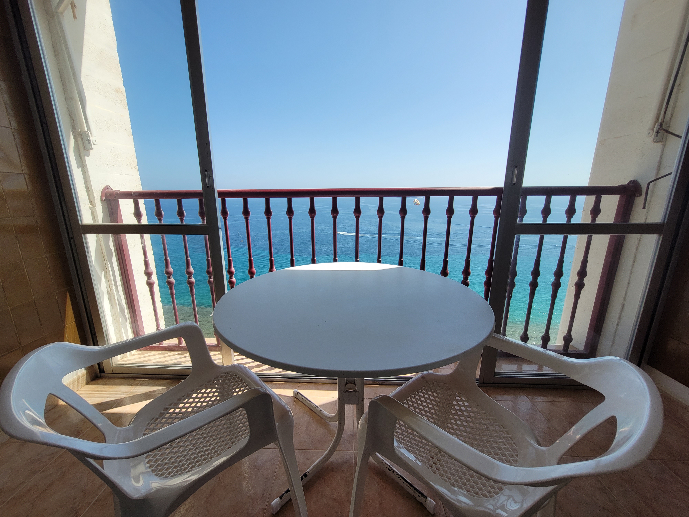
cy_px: 258
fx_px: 259
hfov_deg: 106.2
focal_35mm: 13
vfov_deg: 89.9
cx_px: 344
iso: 40
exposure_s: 1/1245
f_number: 2.2
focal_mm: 1.74
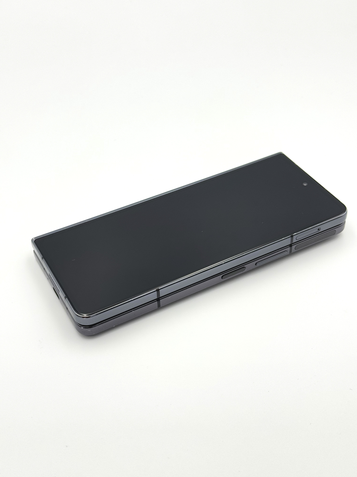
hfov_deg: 30.3
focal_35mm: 48
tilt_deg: -43.4
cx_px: 178
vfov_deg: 39.7
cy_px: 238
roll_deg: -0.8
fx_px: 660
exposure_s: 1/388
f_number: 1.78
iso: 64
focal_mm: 6.76
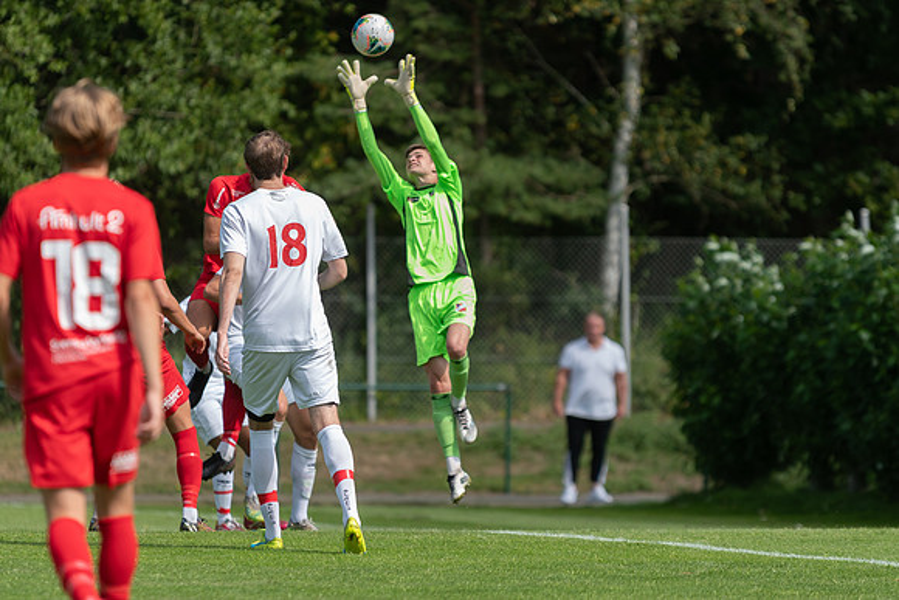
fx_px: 7493
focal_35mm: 300
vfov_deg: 4.6
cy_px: 300
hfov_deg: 6.9
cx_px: 450
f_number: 3.2
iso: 160
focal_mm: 200
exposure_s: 1/1600
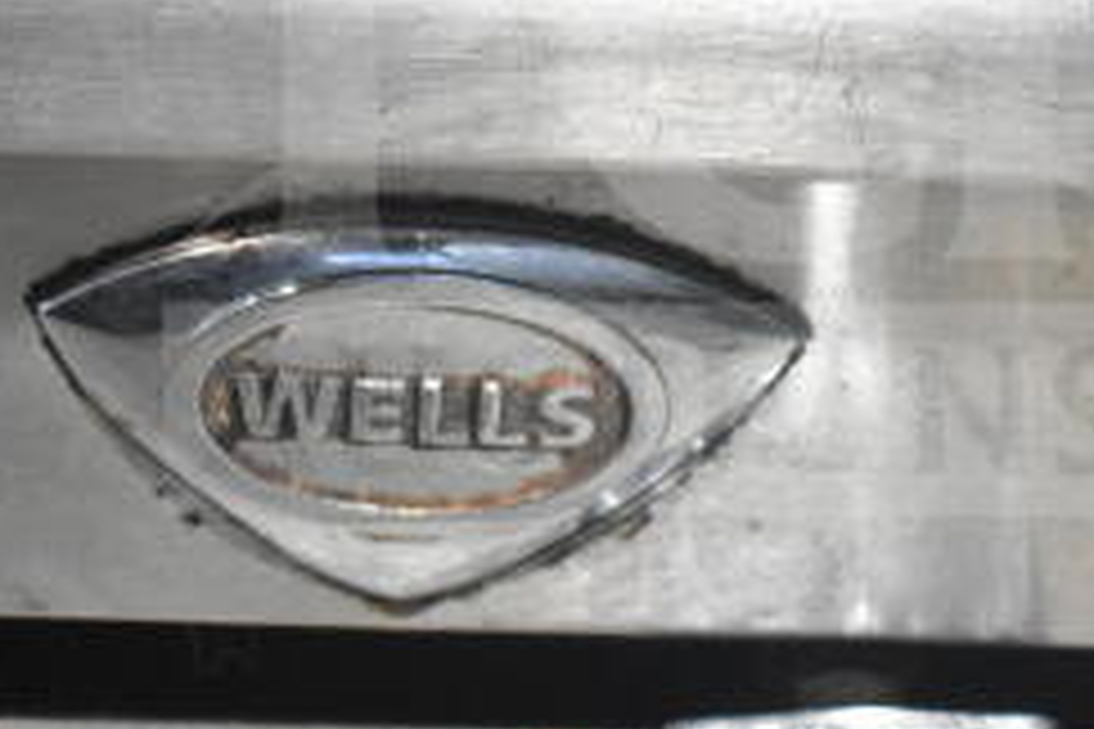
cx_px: 666
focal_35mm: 207
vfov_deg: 6.6
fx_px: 6298
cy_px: 160
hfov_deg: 9.9
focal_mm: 55
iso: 2200
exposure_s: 1/100
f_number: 5.6
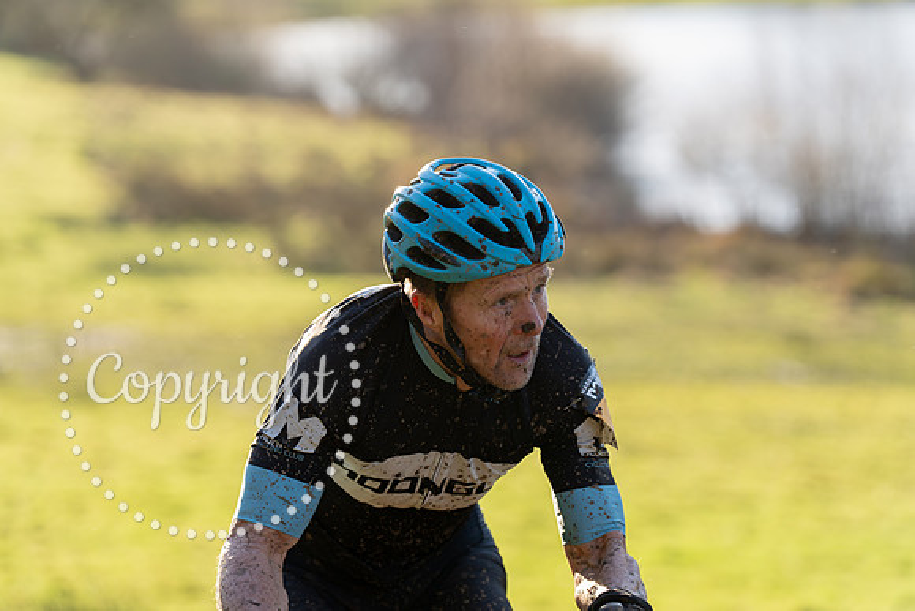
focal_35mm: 144
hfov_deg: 14.2
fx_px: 3661
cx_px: 458
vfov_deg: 9.5
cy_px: 306
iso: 250
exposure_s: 1/500
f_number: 3.5
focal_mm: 144
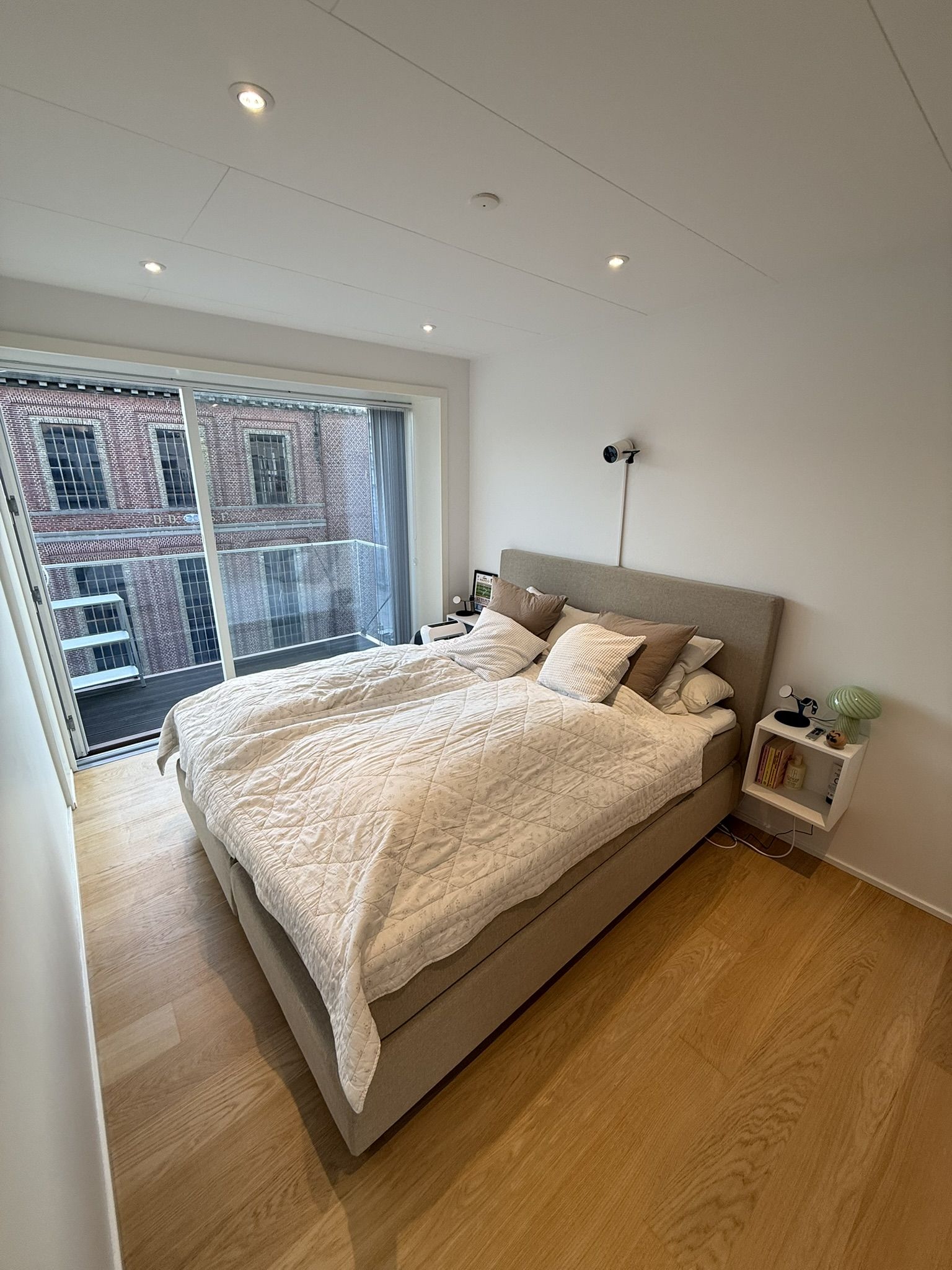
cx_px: 476
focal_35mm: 14
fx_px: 513
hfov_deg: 85.7
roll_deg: -0.6
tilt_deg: -17.7
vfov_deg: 102.1
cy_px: 635
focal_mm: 2.22
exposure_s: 1/100
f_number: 2.2
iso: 64
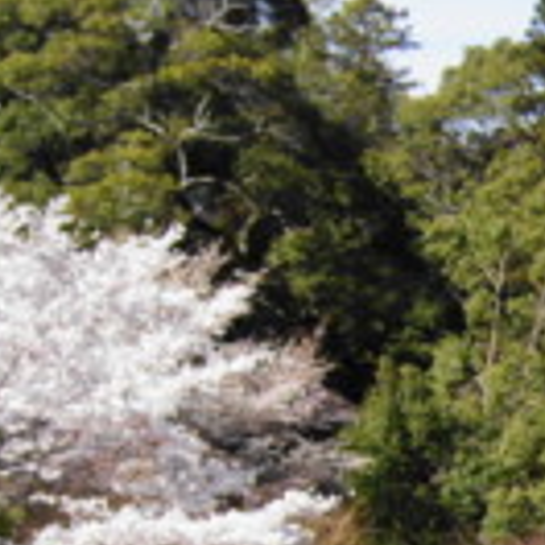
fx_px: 2850
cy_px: 700
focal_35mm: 160
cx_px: 1098
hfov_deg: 10.1
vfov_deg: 10.7
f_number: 6.3
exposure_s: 1/1250
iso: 400
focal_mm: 24
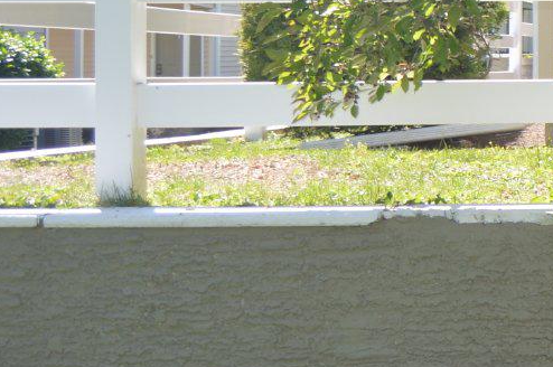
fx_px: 1718
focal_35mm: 112
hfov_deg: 14.8
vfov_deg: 12.1
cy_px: 32
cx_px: 1122
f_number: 4
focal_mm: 18
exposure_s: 1/200
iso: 100
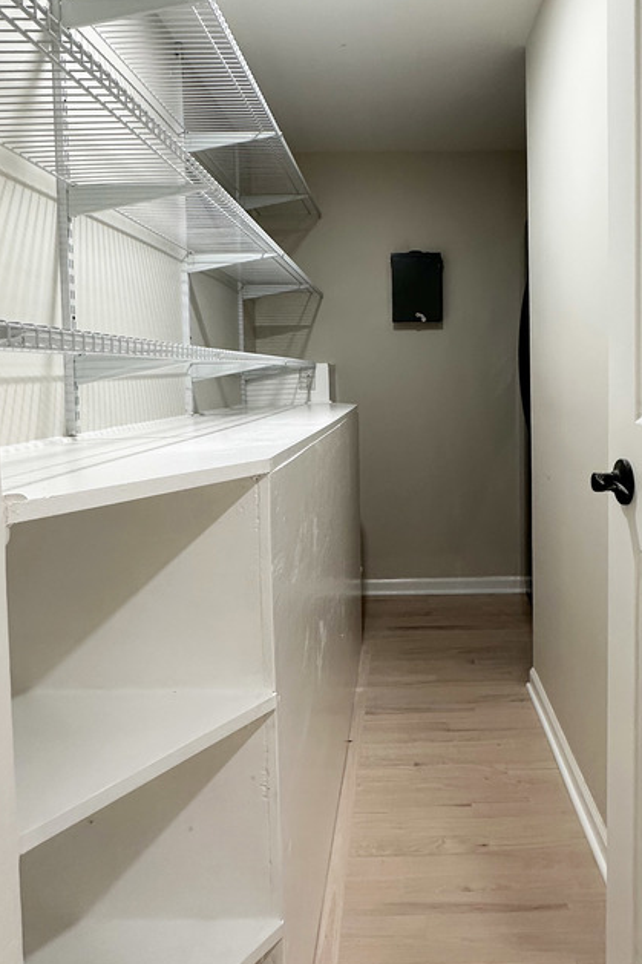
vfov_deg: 71.0
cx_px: 405
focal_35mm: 25
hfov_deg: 50.7
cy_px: 403
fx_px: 669
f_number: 2.2
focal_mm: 2.22
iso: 160
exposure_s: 1/60
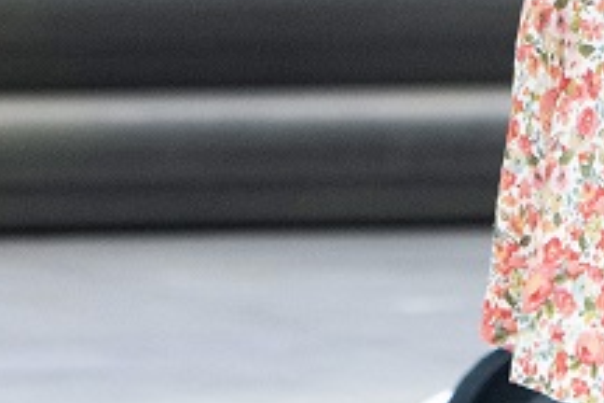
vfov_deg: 1.4
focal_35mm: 1008
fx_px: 16911
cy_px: -940
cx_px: 808
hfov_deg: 2.0
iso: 1600
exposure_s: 1/160
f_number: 4
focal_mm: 145
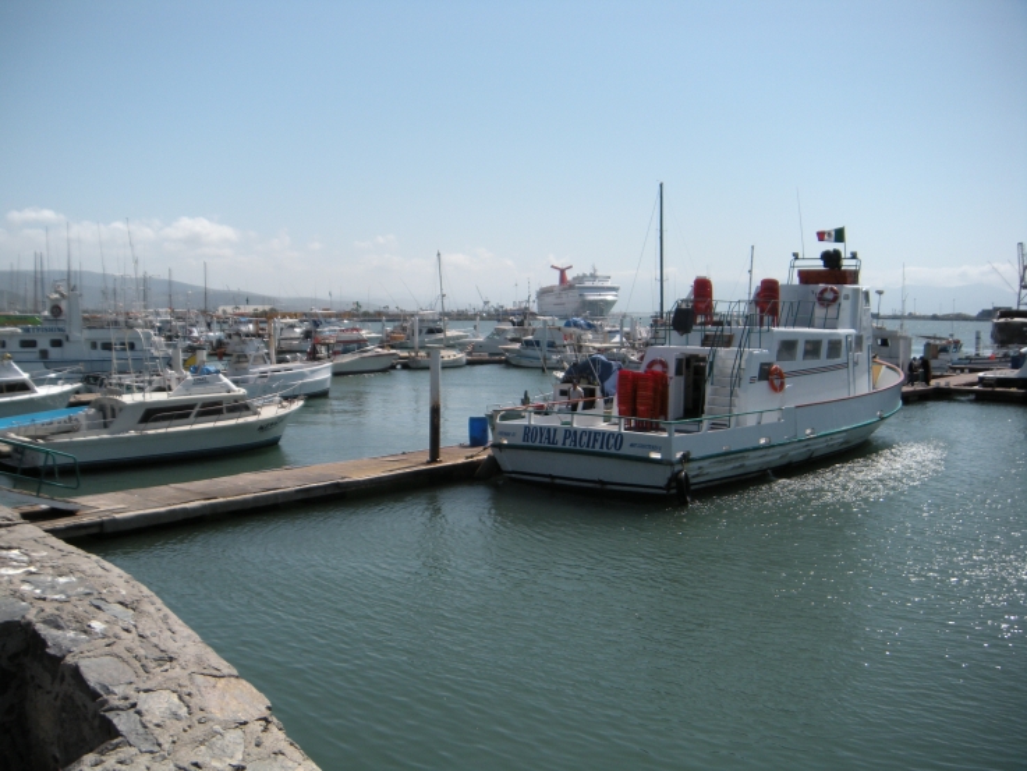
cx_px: 514
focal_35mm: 35
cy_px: 386
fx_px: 1039
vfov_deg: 40.7
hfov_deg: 52.6
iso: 64
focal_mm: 5.9
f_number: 3.8
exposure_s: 1/980
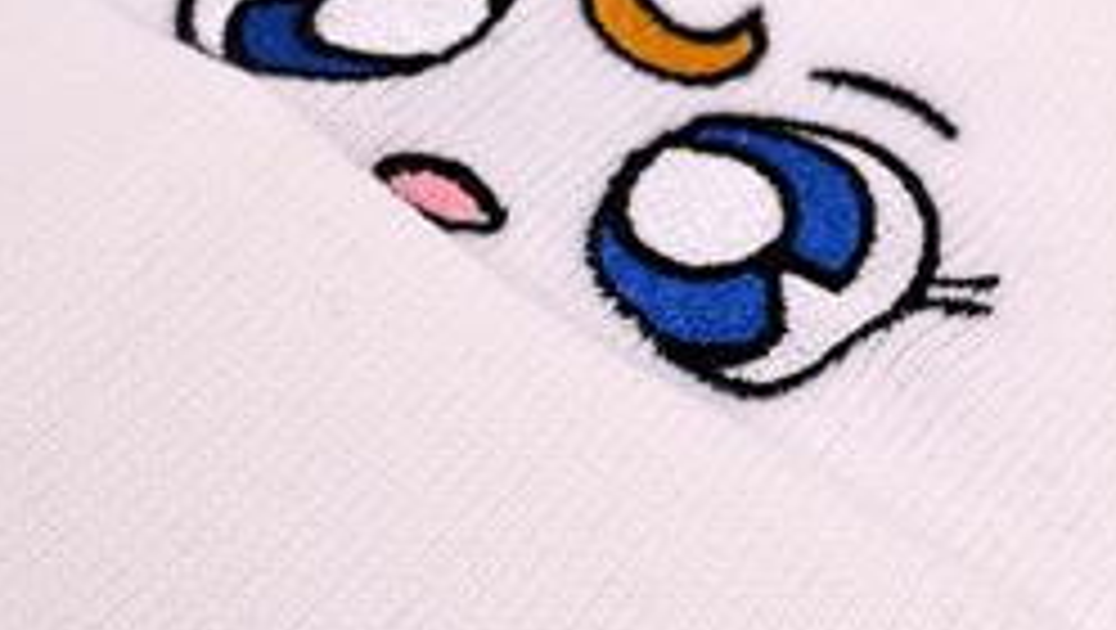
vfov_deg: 12.6
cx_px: 630
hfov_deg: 22.4
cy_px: 27
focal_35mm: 95
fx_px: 2814
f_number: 11
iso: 320
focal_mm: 50
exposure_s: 1/100
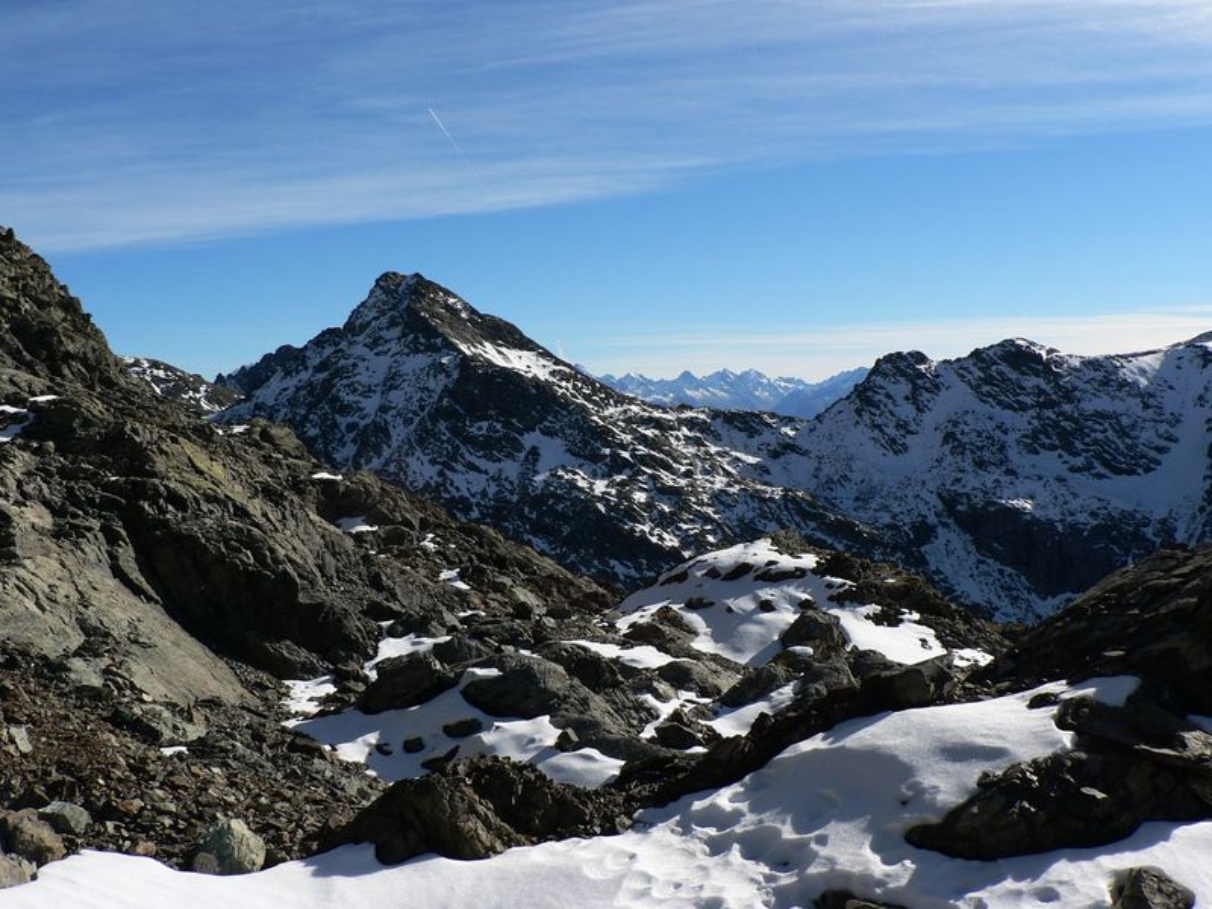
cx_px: 606
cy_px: 454
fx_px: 1260
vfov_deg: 39.7
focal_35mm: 36
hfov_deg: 51.4
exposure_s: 1/400
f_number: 5
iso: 80
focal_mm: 6
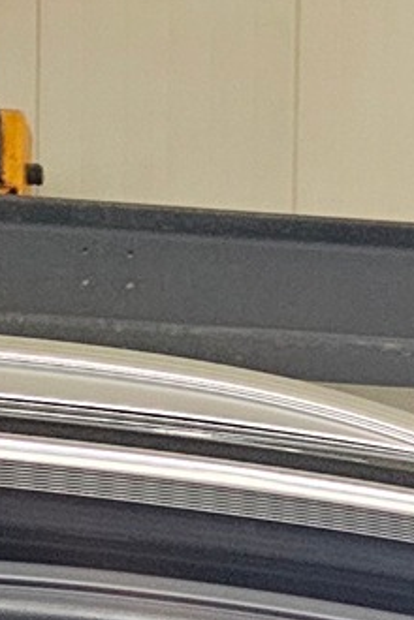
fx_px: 2518
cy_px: 1852
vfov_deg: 10.3
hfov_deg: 8.9
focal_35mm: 146
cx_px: 826
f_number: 1.7
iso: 800
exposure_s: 1/100
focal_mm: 6.3
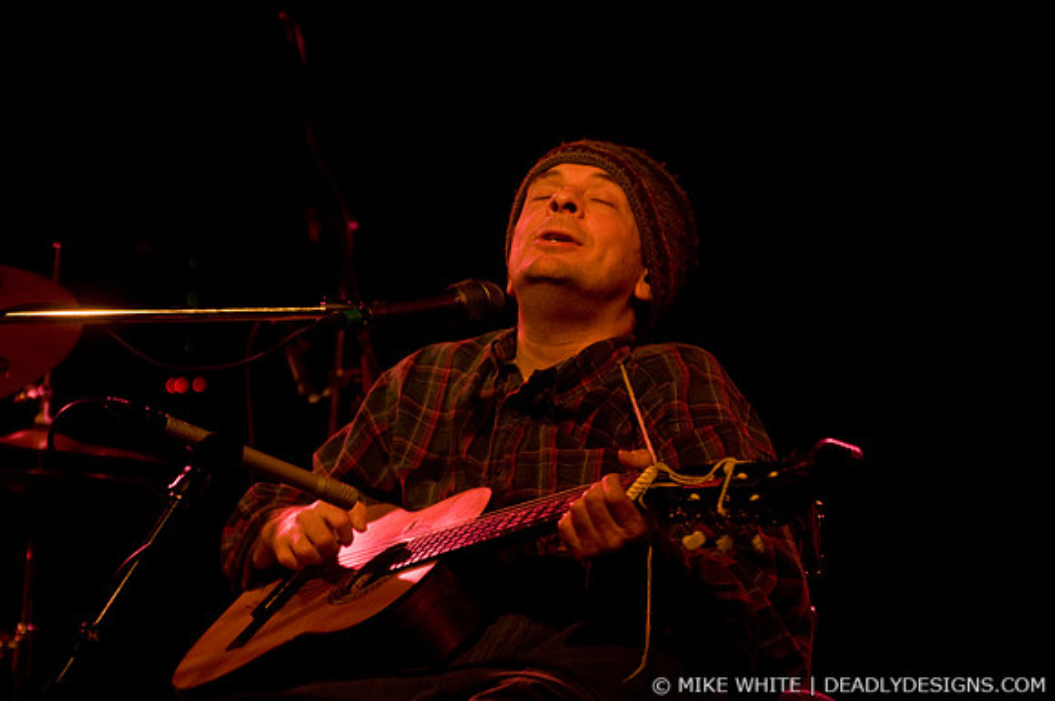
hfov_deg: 19.5
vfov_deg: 13.0
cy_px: 350
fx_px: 3073
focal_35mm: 105
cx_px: 528
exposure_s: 1/80
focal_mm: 70
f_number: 2.8
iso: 800
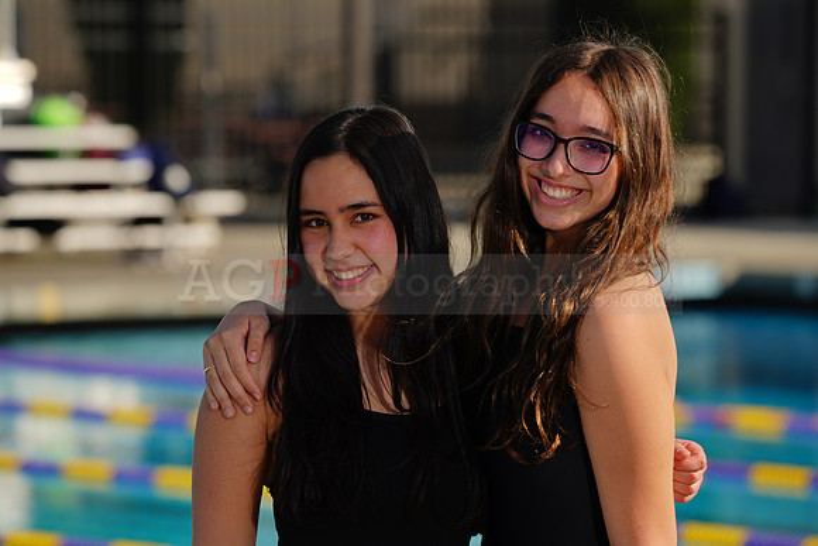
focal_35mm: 262
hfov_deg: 7.9
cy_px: 273
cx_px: 409
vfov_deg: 5.2
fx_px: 5954
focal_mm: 262
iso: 50
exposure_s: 1/200
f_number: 8
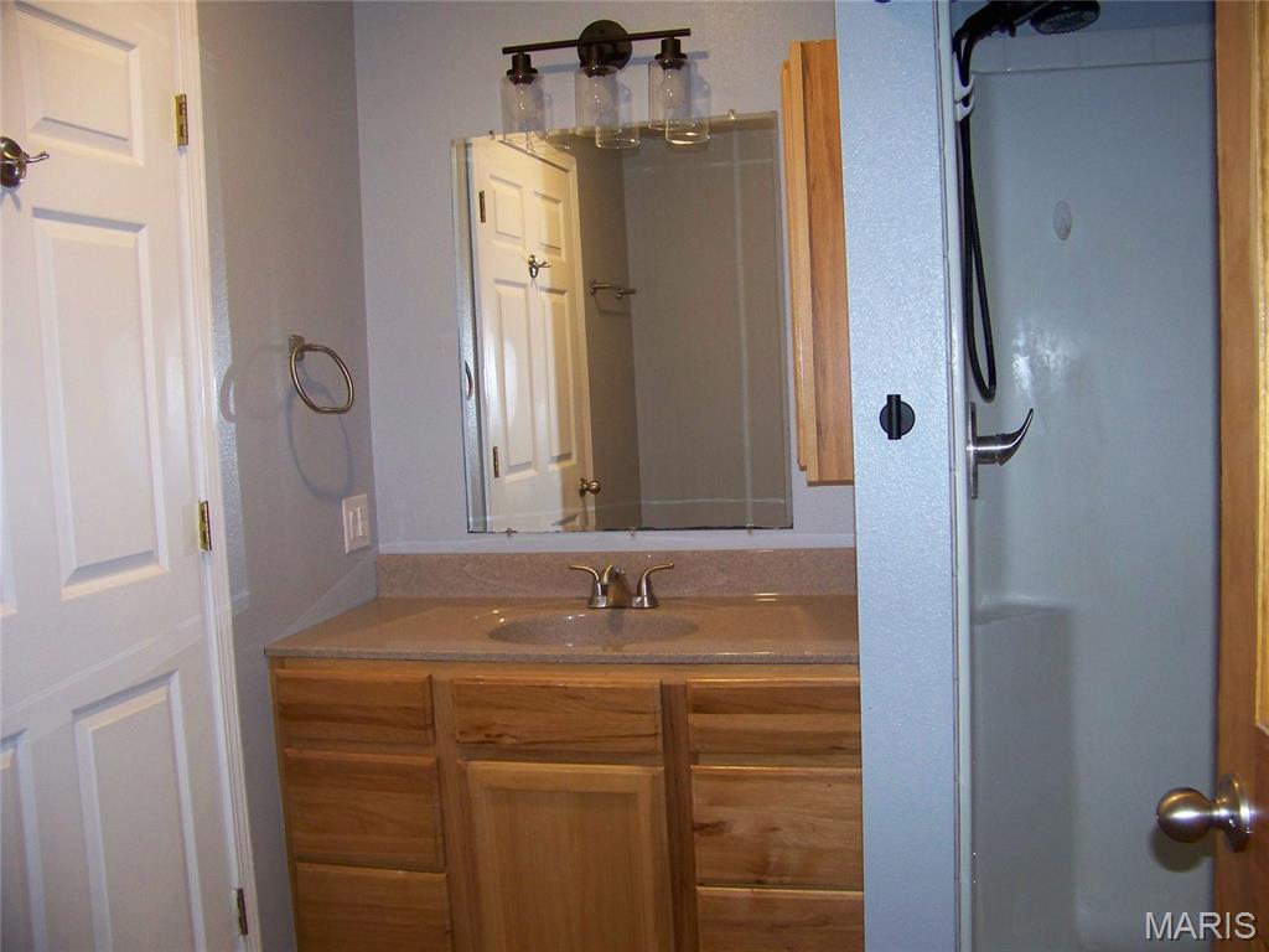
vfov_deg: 39.7
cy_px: 476
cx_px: 634
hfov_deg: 51.4
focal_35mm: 36
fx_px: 1320
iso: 200
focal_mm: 5.85
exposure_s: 1/30
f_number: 2.8
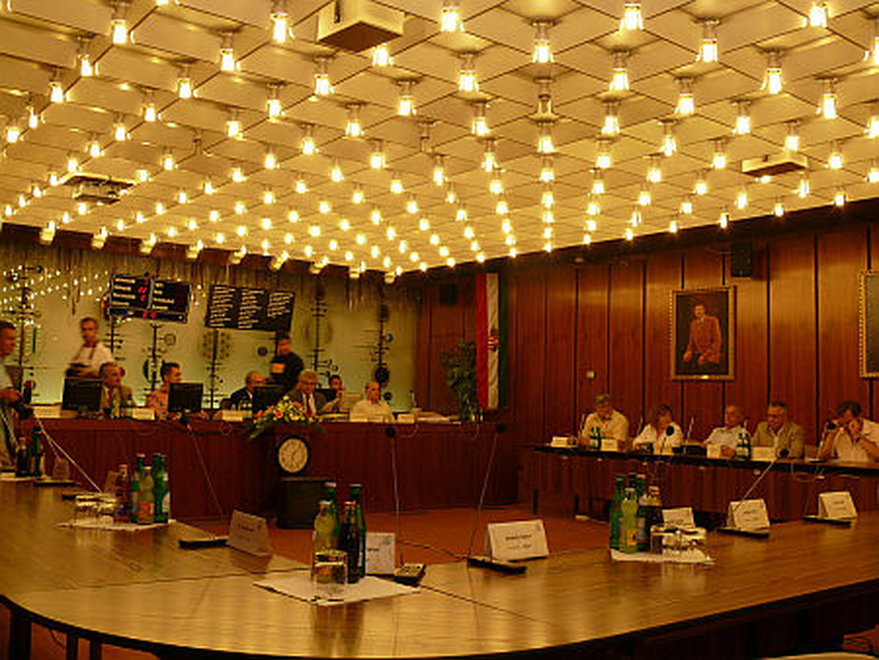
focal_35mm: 35
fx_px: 889
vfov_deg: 40.7
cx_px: 440
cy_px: 330
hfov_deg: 52.6
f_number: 4
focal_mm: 7.4
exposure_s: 1/30
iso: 100
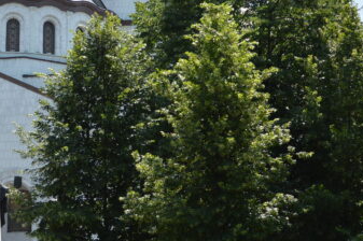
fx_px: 826
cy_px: 65
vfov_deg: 16.5
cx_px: 32
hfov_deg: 24.1
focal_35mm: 82
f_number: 3.5
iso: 100
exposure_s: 1/800
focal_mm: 18
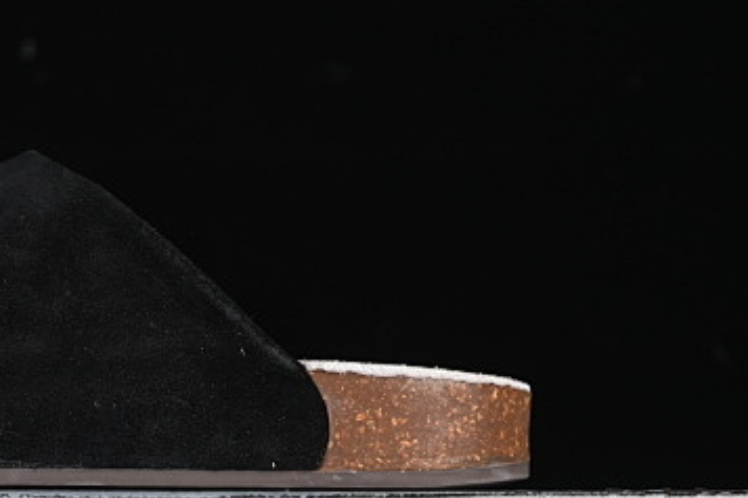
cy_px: 148
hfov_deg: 12.1
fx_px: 3490
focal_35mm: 168
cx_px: 17
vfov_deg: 8.2
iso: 160
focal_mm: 50
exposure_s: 1/60
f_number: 6.3
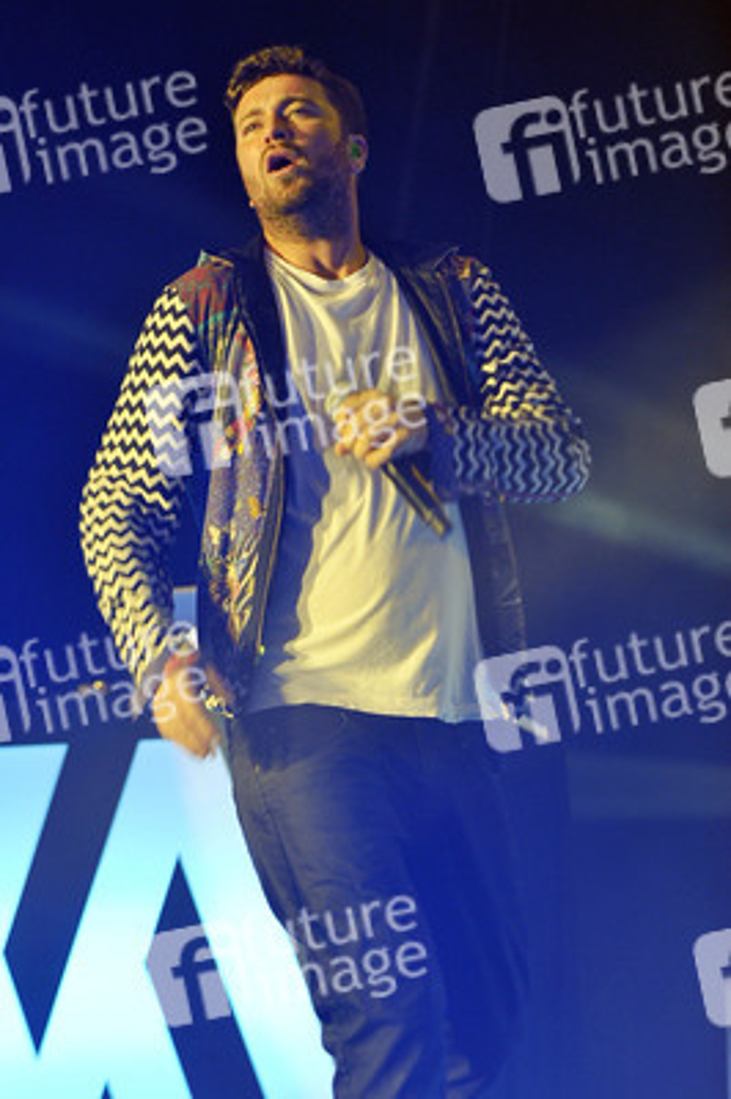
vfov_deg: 28.9
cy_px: 550
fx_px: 2136
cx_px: 366
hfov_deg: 19.4
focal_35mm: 70
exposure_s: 1/160
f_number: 2.8
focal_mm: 70
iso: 800
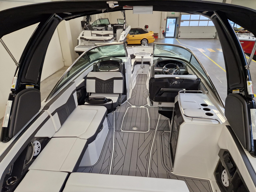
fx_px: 170
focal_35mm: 23
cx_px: 128
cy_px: 96
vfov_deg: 58.9
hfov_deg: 73.9
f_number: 1.8
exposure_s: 1/180
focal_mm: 5.4
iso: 200
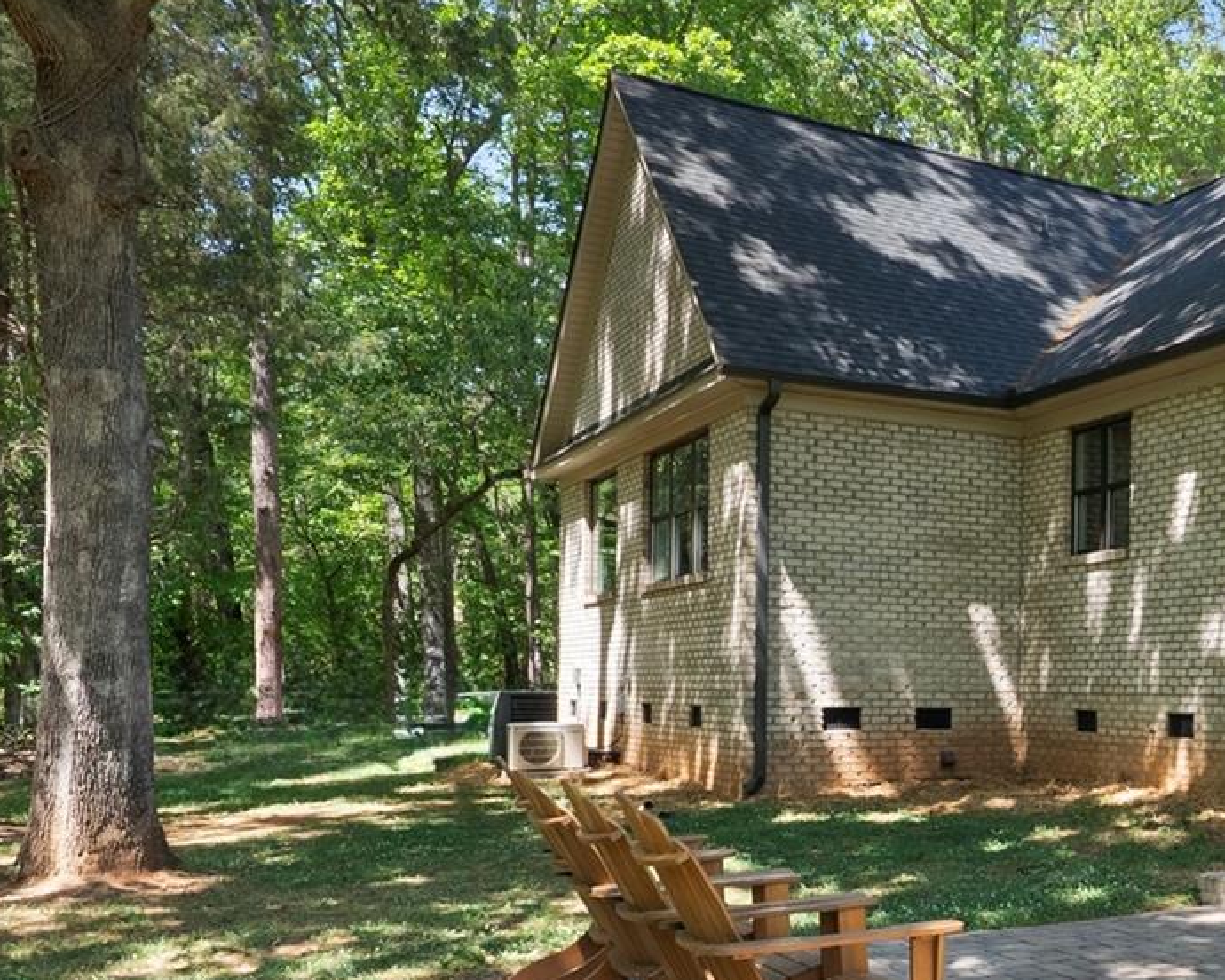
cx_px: 1158
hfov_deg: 42.0
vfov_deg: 37.6
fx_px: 1414
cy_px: 686
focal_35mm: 39
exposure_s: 1/13
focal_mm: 14
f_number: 10
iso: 100
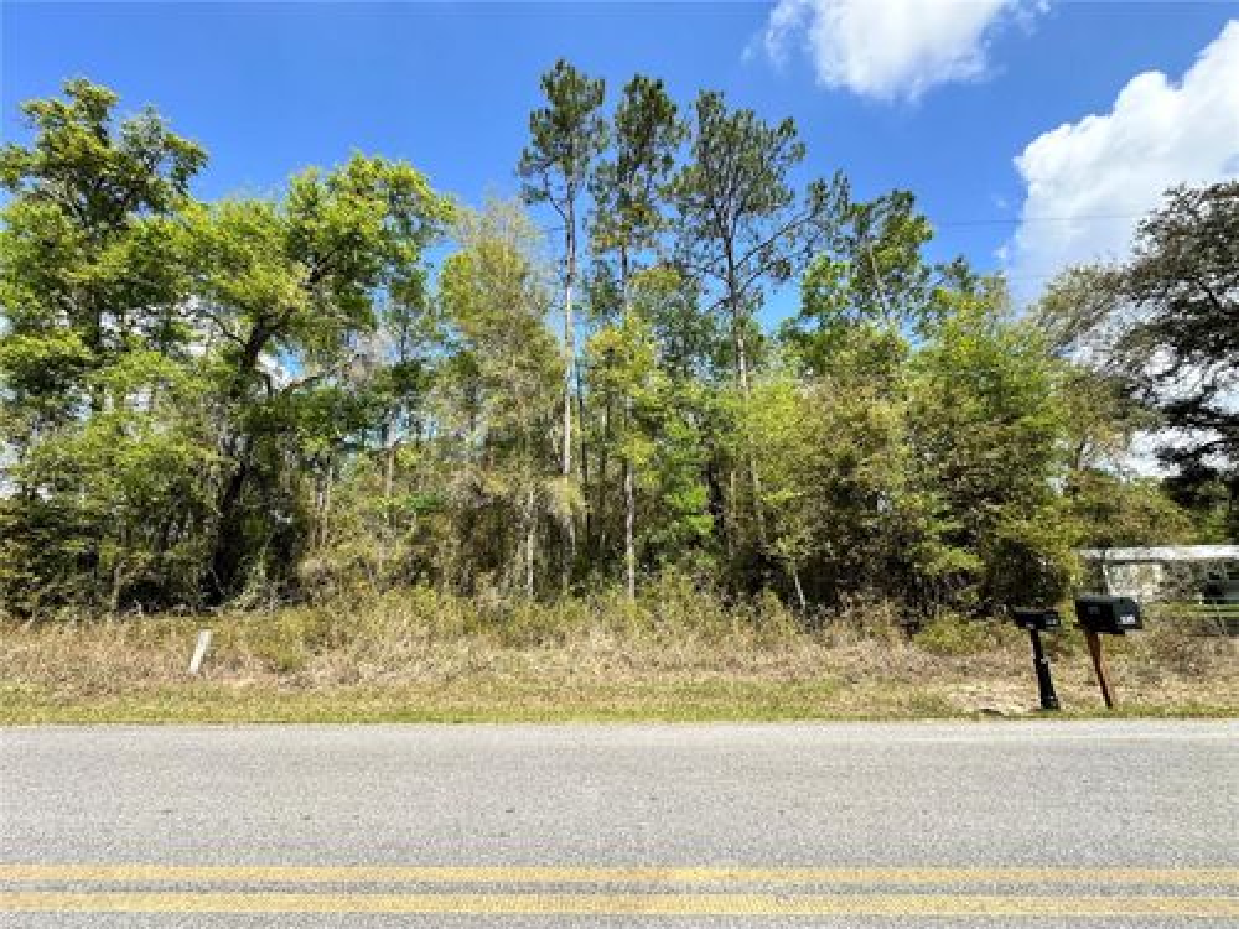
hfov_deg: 102.1
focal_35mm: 14
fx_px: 501
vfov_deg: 85.7
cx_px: 620
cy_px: 464
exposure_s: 1/979
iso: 40
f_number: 2.2
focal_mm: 2.22
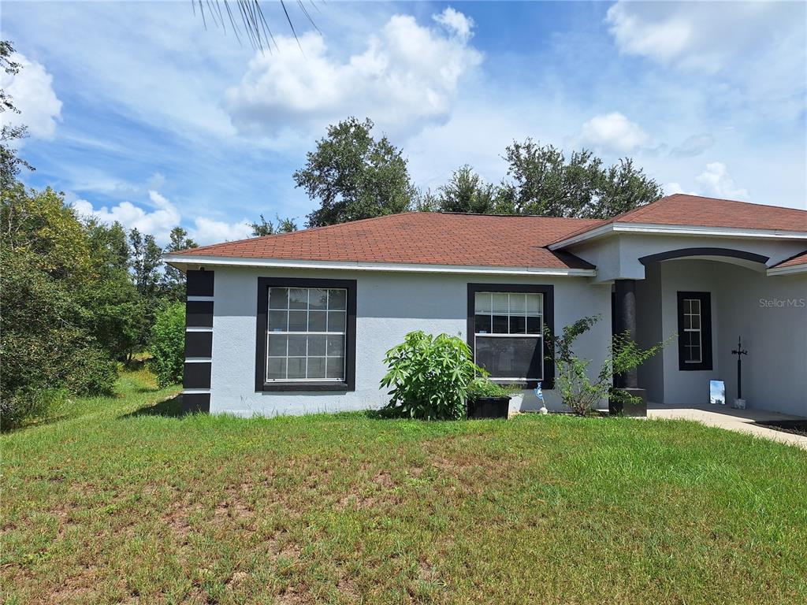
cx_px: 404
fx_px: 536
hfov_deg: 73.9
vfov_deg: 58.9
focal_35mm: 23
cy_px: 302
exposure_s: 1/3937
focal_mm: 5.54
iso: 40
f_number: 1.8
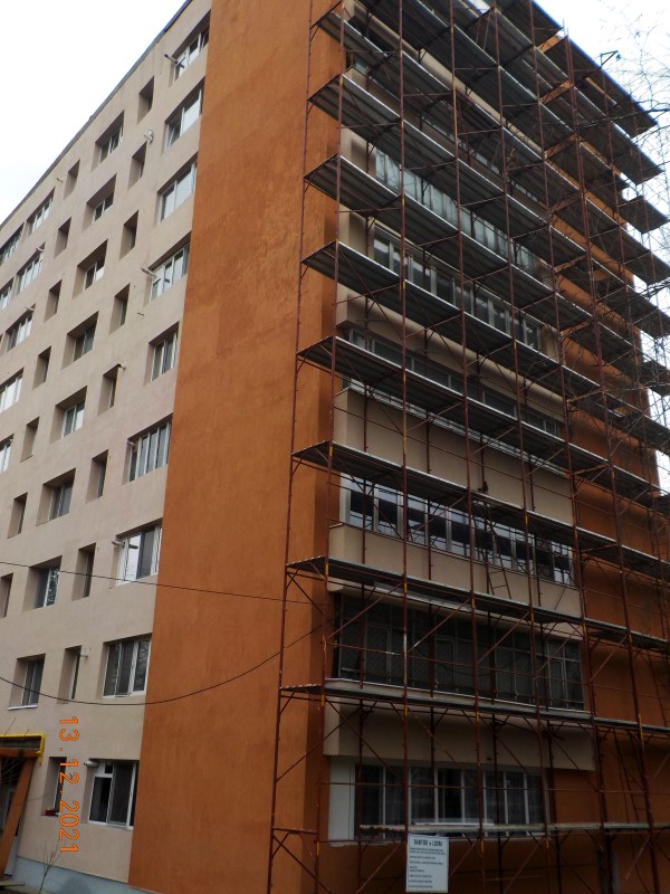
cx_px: 335
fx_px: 774
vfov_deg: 60.0
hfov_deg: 46.8
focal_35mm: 30
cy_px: 447
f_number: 3.3
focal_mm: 4.1
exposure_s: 1/125
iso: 125
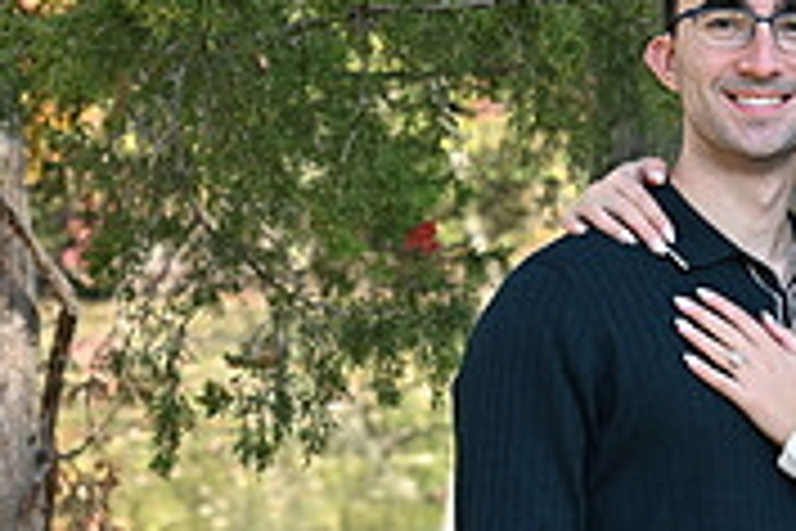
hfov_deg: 7.4
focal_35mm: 278
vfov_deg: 4.9
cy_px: 416
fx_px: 6146
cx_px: 585
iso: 320
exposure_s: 1/160
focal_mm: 85
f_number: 7.1
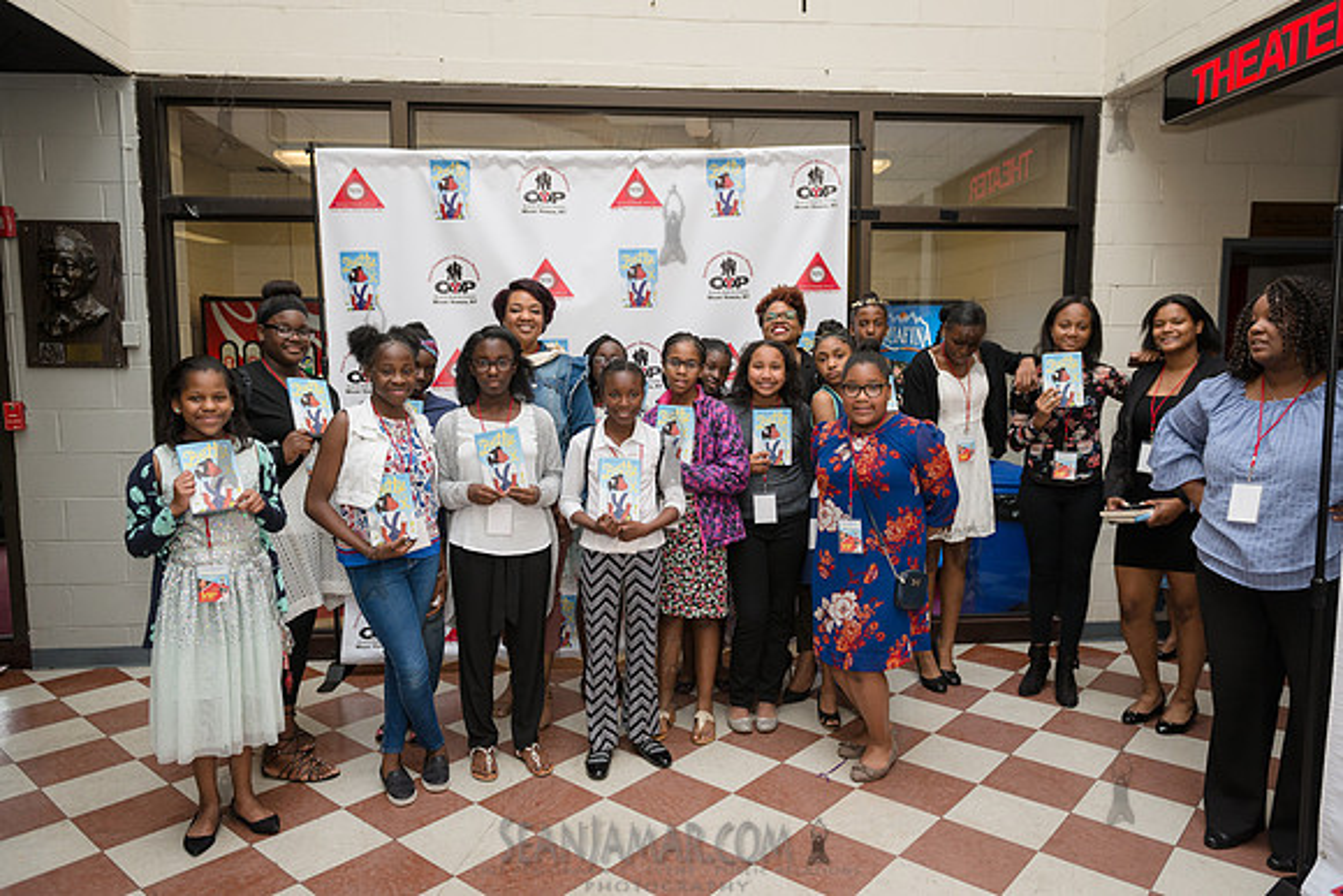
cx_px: 672
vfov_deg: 53.2
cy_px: 448
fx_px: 896
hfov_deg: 73.7
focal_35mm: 24
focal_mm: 24
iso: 640
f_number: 4
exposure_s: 1/400
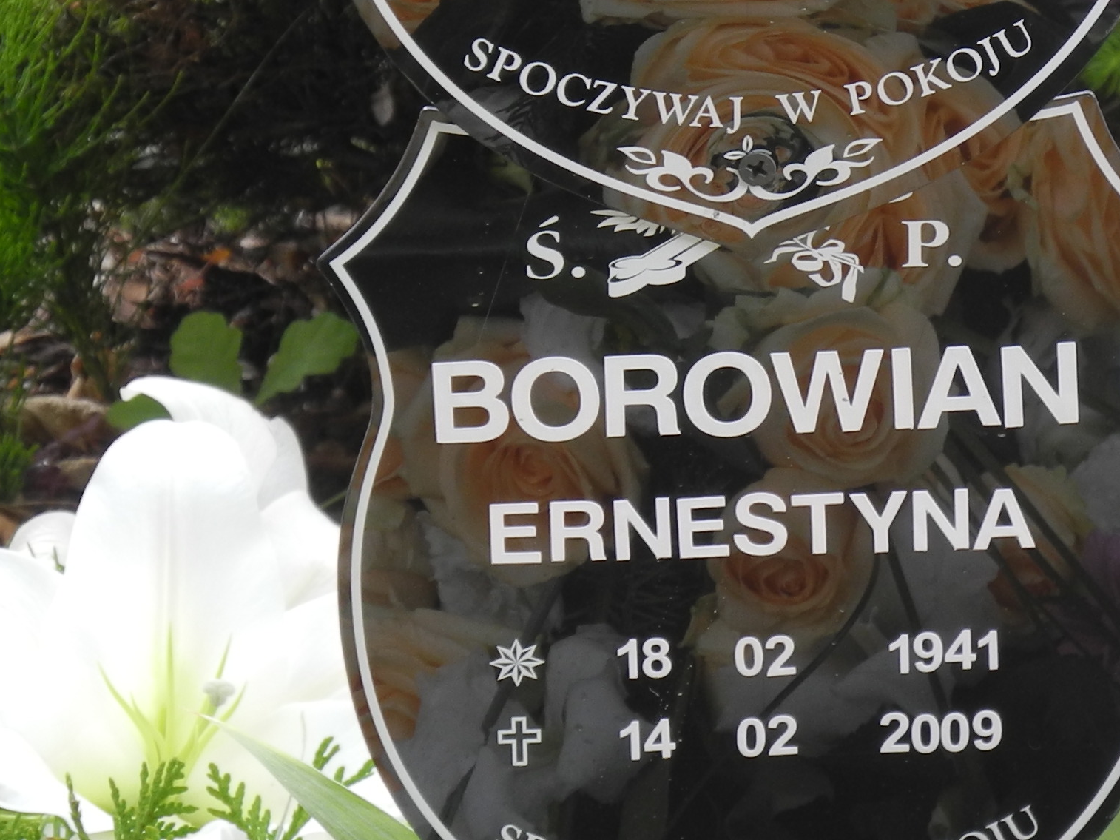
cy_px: 29
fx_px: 8185
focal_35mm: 253
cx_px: 797
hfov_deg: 7.8
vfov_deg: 5.9
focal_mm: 22.5
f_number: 4.5
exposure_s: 1/60
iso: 100
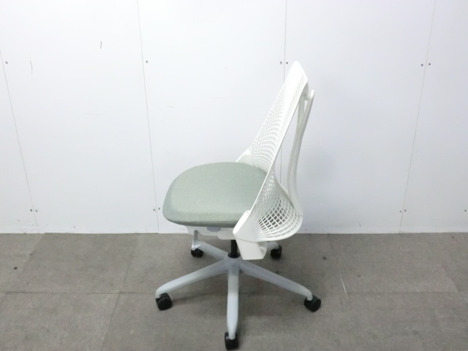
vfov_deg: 37.7
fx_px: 514
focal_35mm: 38
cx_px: 234
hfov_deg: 49.0
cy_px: 176
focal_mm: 6.9
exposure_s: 1/40
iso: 800
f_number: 3.9
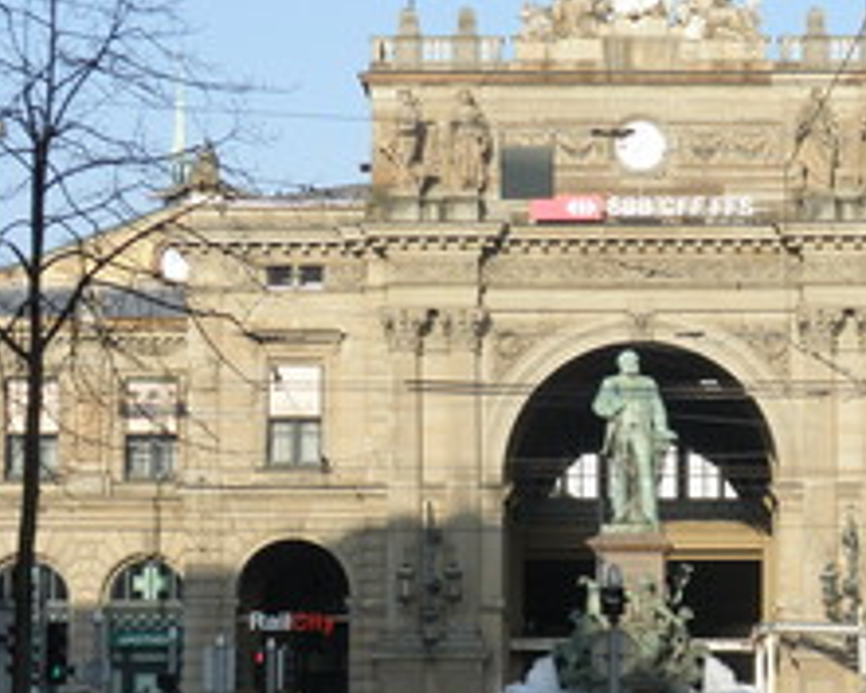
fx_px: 3256
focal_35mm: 127
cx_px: 654
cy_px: 427
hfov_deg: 15.1
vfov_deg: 12.2
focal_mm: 12.7
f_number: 5
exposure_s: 1/320
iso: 64
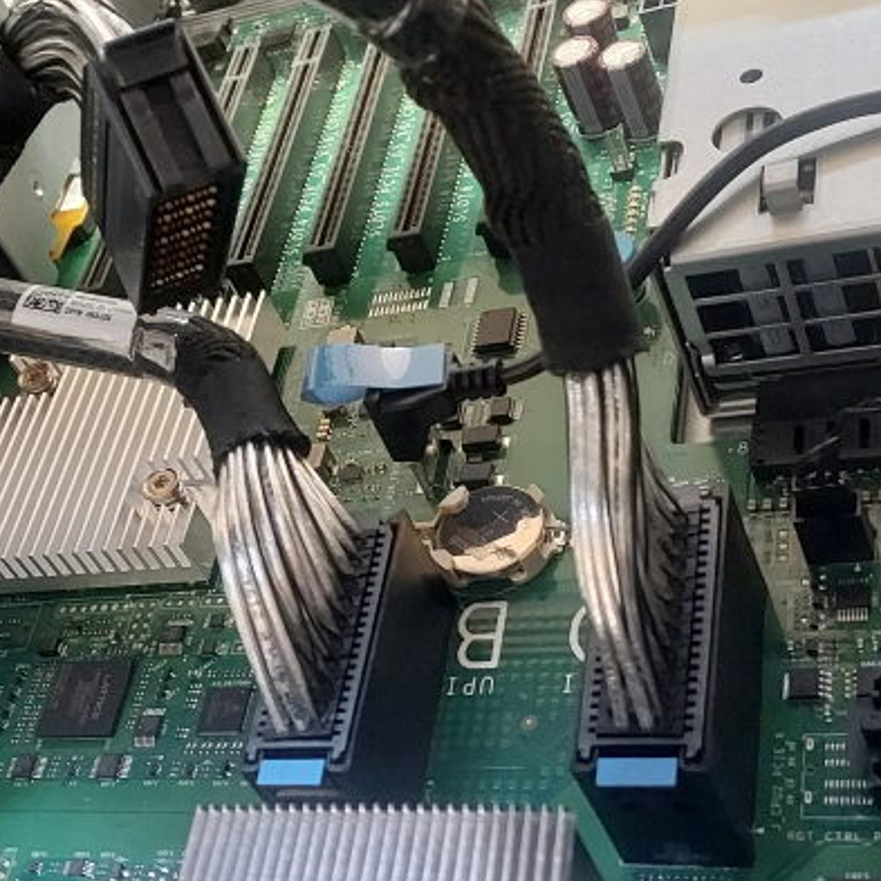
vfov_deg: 31.6
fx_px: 1555
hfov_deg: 31.1
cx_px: 231
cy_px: 446
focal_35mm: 54
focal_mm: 4.6
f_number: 1.8
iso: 500
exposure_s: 1/30
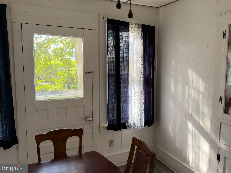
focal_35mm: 24
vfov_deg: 56.8
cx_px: 116
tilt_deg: -5.0
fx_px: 160
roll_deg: +0.5
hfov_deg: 71.6
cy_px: 86
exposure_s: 1/219
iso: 160
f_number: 1.78
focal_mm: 6.76
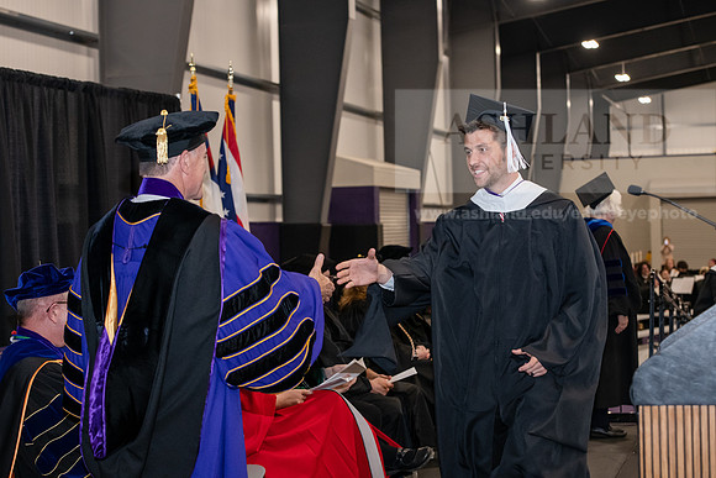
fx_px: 1392
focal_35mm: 70
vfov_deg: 19.5
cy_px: 239
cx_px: 358
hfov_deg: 28.8
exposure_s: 1/200
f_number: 5
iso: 2500
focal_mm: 70
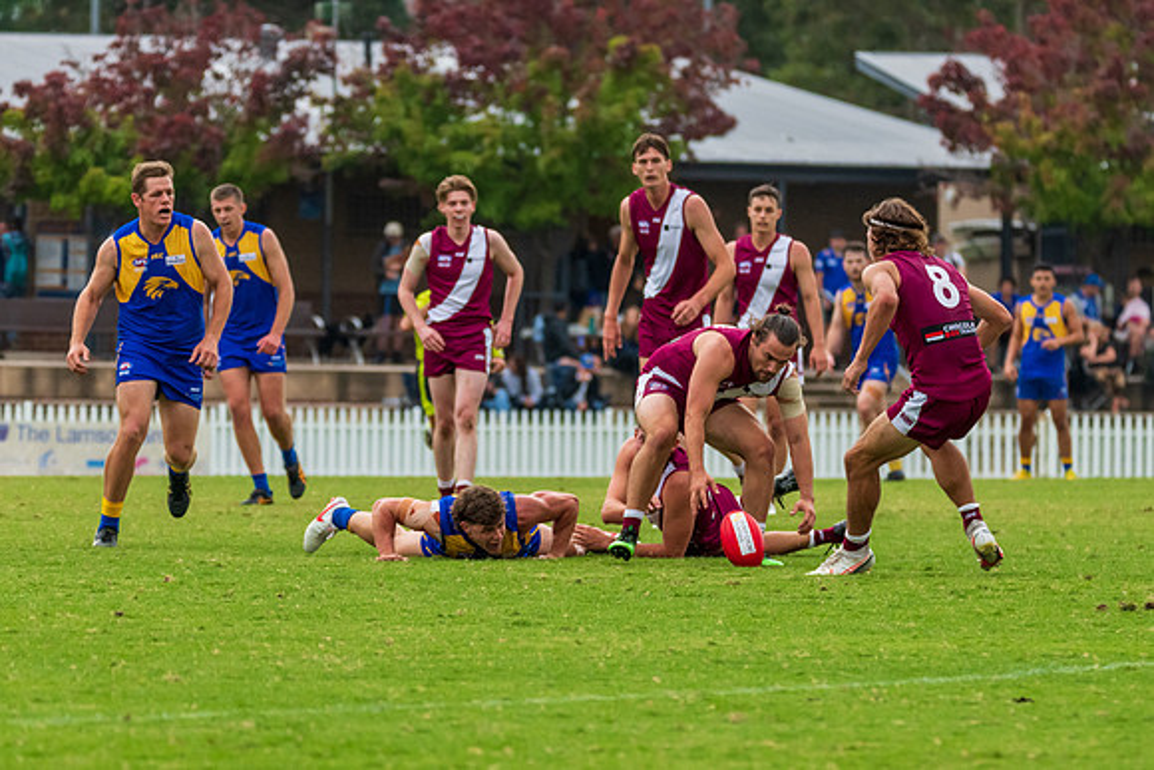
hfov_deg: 5.8
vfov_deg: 3.8
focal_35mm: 357
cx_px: 663
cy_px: 401
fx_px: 11460
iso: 1000
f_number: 5.6
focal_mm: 250
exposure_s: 1/1250
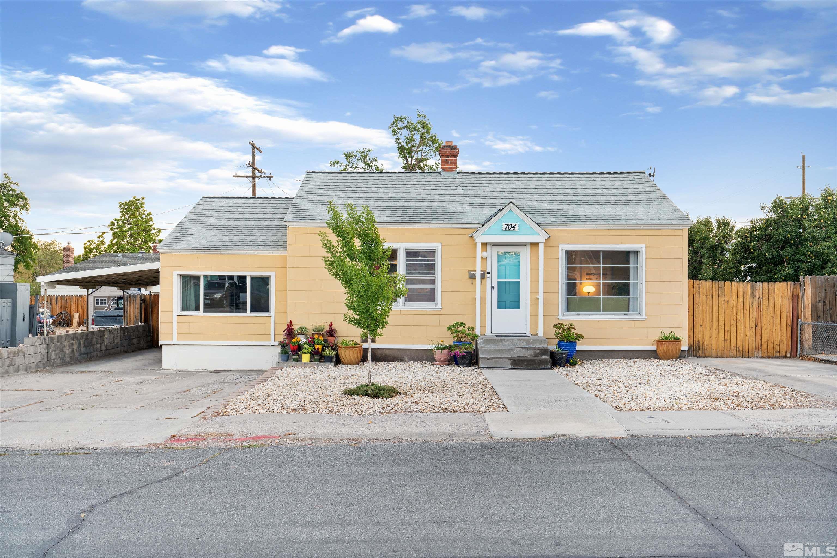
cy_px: 279
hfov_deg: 58.7
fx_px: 744
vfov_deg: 41.1
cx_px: 418
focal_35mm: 32
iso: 400
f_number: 9
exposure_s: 1/15
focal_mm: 32
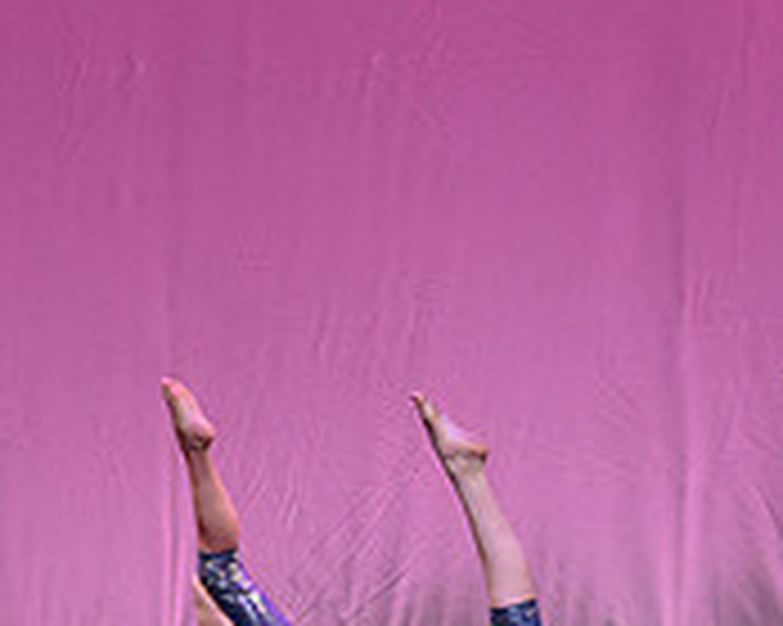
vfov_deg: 4.5
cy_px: 313
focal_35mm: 345
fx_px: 7990
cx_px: 567
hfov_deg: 5.6
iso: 1600
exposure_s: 1/400
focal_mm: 110
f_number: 2.8
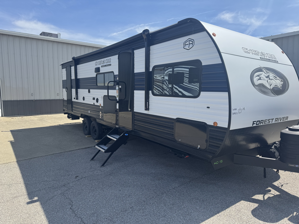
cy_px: 112
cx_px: 150
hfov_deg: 71.6
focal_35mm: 24
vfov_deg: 56.8
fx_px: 207
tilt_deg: -6.0
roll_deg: +0.5
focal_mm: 6.76
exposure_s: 1/3597
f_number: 1.78
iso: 80
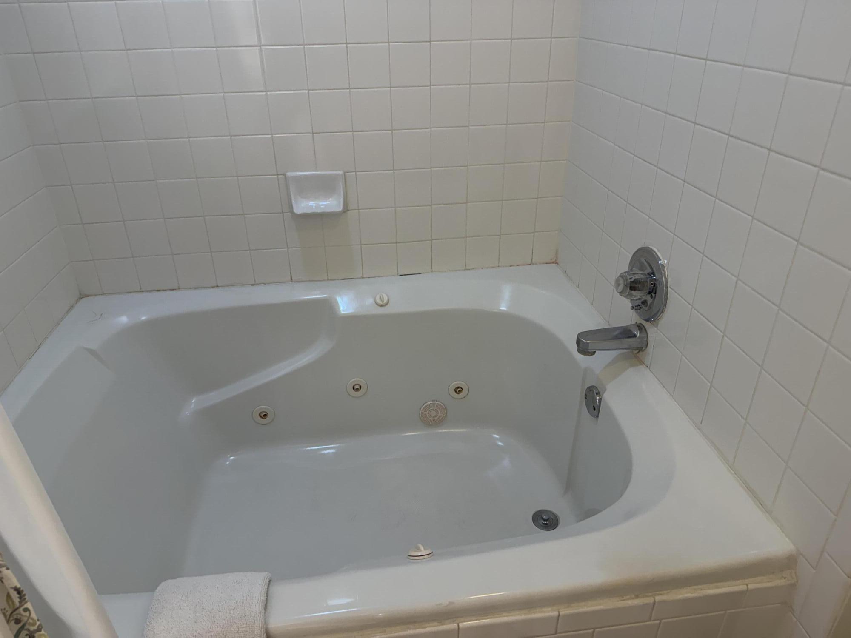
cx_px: 426
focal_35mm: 24
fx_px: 590
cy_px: 319
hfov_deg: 71.6
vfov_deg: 56.8
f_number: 1.78
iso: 160
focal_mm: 6.76
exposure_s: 1/120
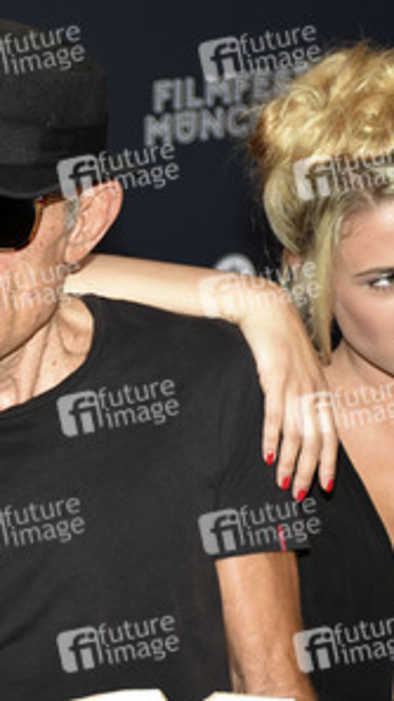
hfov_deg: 6.8
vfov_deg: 12.0
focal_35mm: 179
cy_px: 349
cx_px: 55
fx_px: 3322
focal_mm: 75
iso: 400
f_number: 5
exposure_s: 1/160
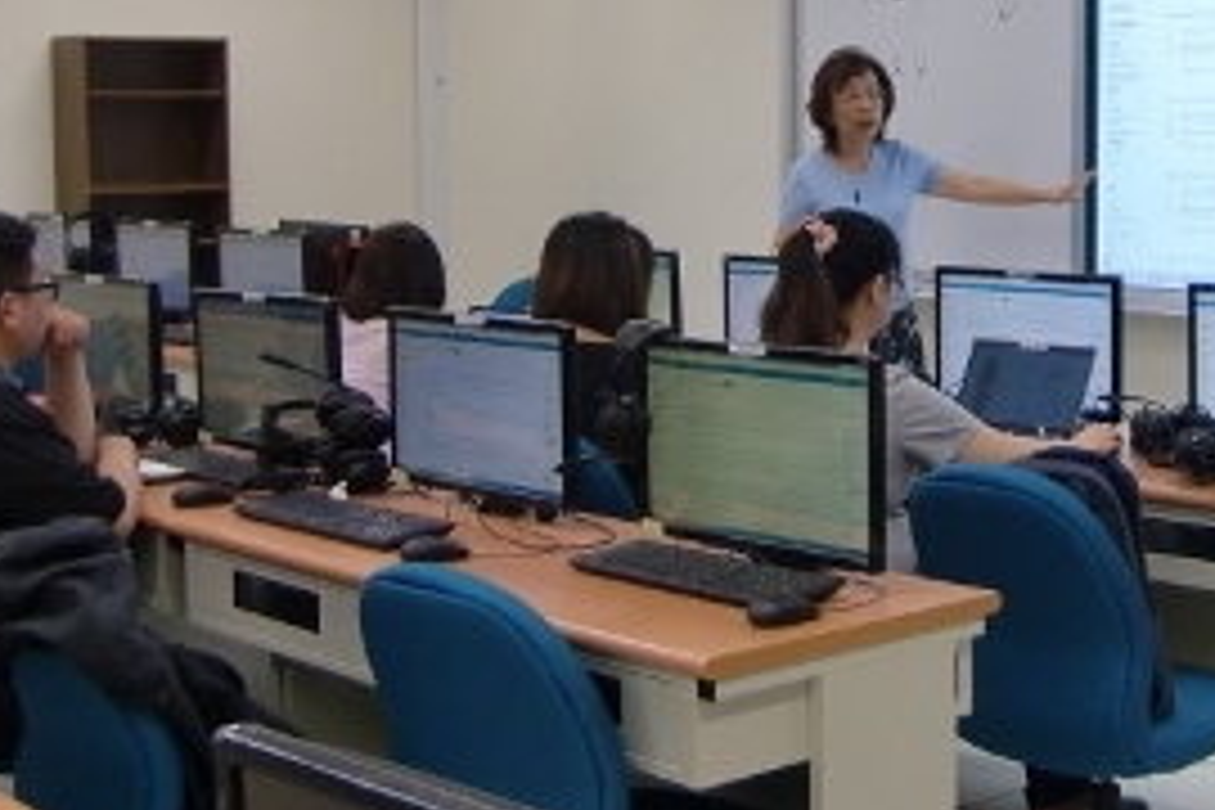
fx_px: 2329
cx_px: 904
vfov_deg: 19.7
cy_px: 320
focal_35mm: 69
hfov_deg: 28.8
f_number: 2.6
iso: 100
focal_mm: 4.9
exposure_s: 1/60
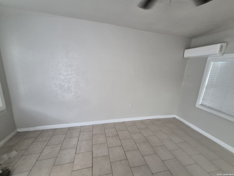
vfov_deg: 89.9
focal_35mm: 13
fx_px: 88
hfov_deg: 106.2
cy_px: 88
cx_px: 117
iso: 500
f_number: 2.2
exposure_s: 1/60
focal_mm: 1.74
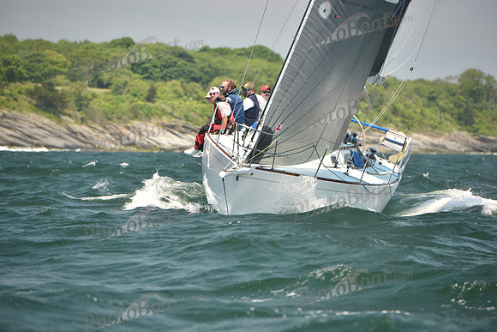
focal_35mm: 200
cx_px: 248
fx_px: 2762
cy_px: 166
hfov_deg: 10.3
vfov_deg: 6.9
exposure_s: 1/640
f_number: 4.5
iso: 250
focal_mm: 200
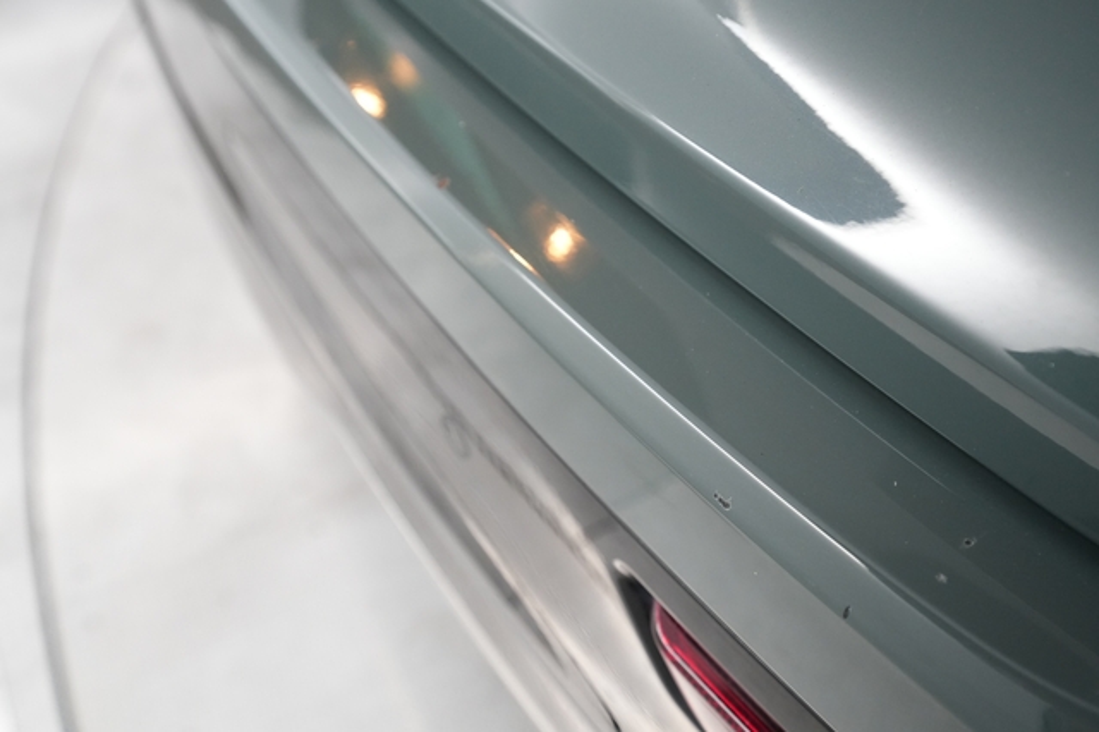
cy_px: 366
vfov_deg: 46.4
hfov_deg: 65.5
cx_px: 550
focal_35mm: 28
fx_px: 854
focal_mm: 28
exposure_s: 1/125
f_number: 5
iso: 5000
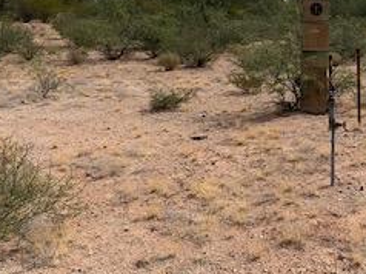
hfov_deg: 26.9
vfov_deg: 20.8
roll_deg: -1.3
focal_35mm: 70
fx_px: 739
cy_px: 63
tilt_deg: -5.3
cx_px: 329
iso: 25
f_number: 1.8
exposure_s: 1/3937
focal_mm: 4.25
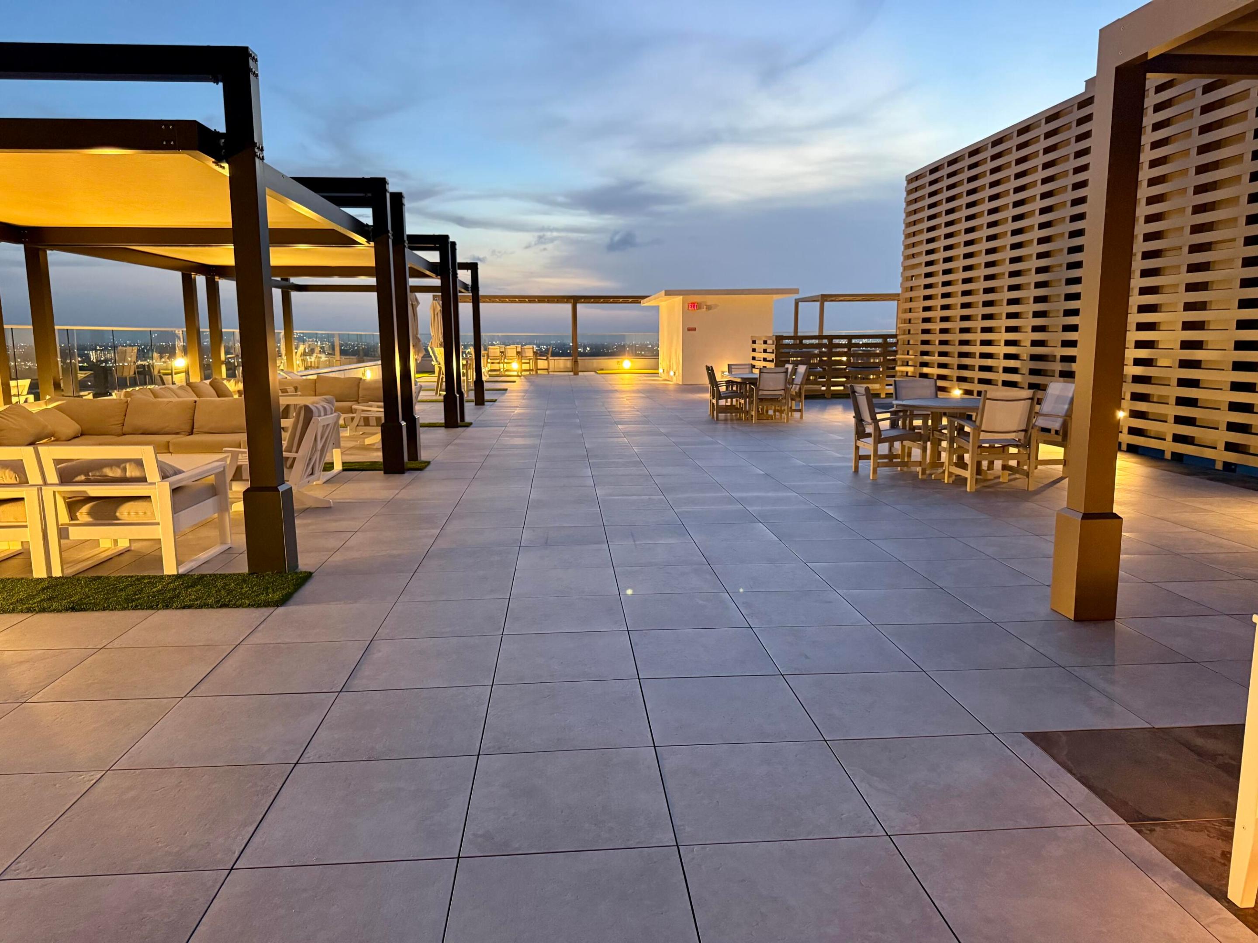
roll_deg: +0.4
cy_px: 472
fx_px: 872
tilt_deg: -8.8
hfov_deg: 71.6
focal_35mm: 24
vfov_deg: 56.8
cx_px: 629
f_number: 1.78
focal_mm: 6.76
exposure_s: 1/60
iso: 800
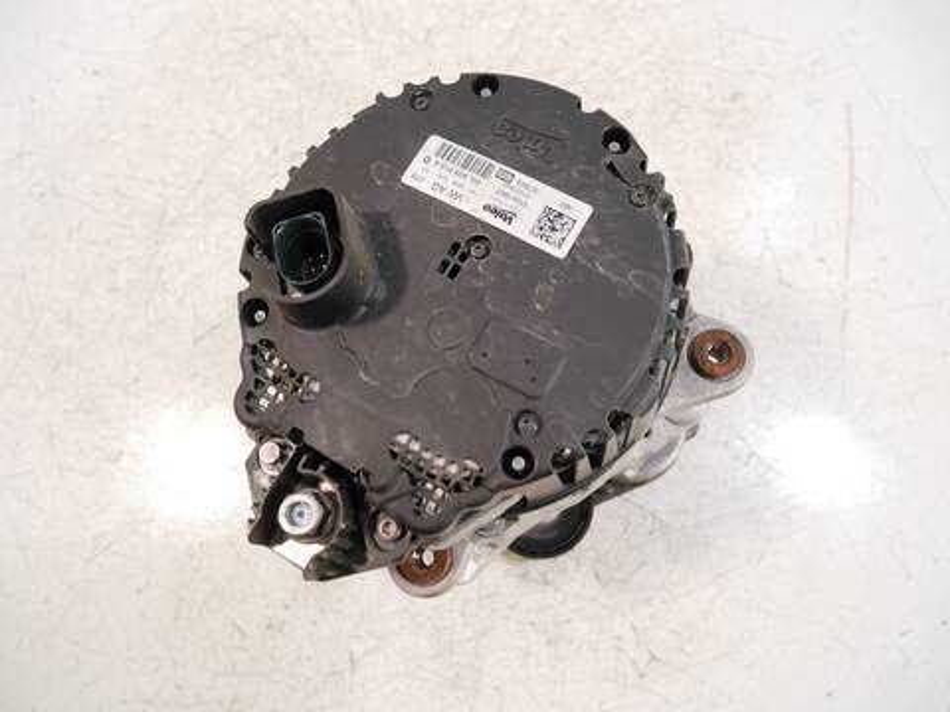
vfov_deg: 56.8
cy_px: 356
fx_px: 659
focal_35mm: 24
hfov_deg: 71.6
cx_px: 475
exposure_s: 1/60
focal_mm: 12
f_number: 3.5
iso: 800
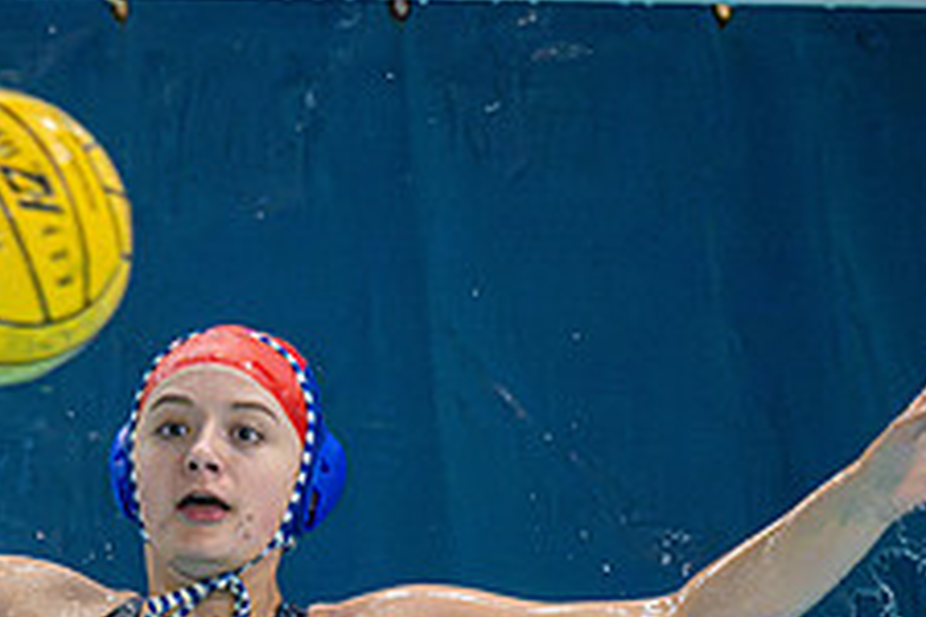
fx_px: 17335
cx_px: -384
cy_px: 315
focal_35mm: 674
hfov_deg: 3.1
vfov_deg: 2.0
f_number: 4
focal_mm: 220
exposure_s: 1/1000
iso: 18000
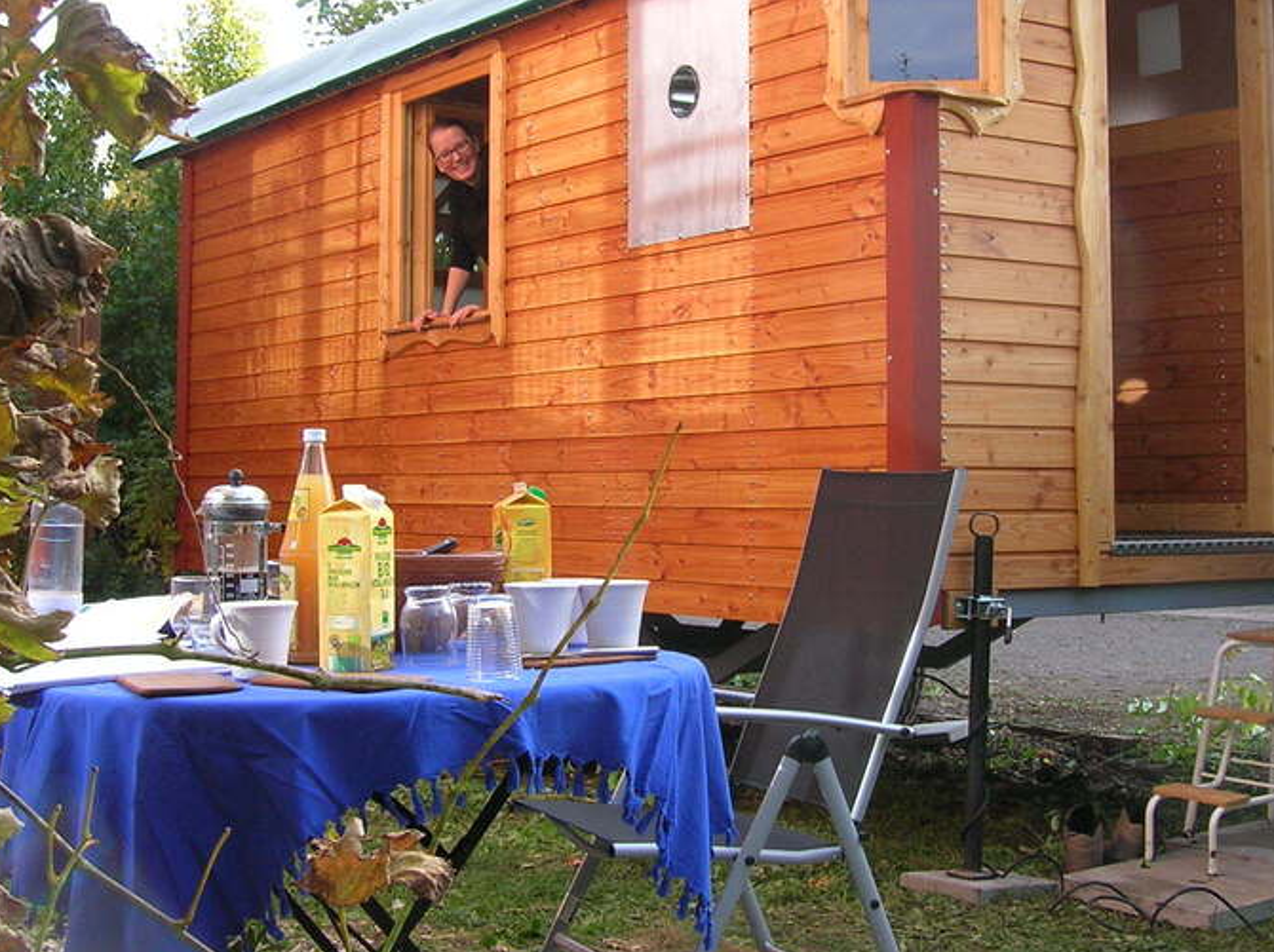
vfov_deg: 27.9
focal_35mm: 52
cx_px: 648
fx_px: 1912
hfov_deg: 36.9
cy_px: 391
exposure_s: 1/81
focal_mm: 5.7
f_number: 4.9
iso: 50
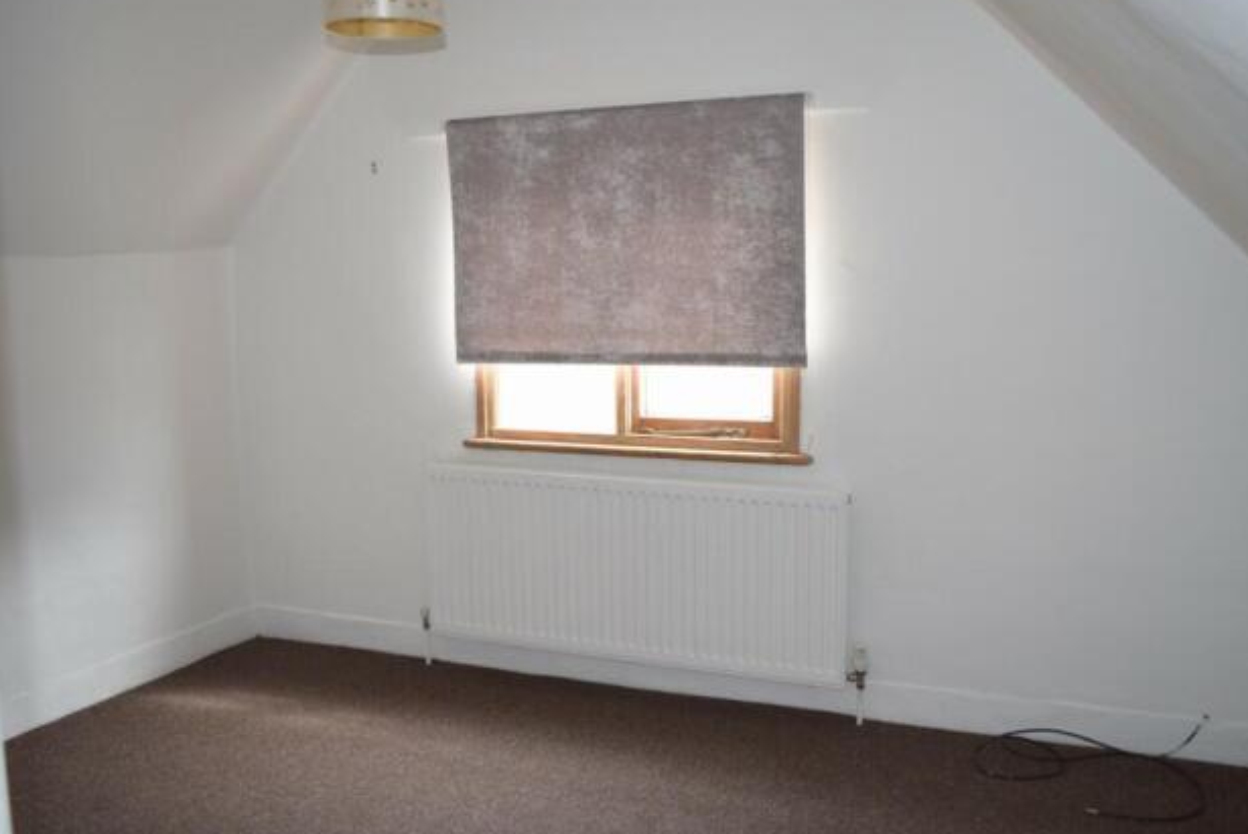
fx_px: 1163
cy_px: 415
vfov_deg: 39.4
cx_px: 661
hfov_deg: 56.4
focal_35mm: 34
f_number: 4
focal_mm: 21
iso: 400
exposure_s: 1/60
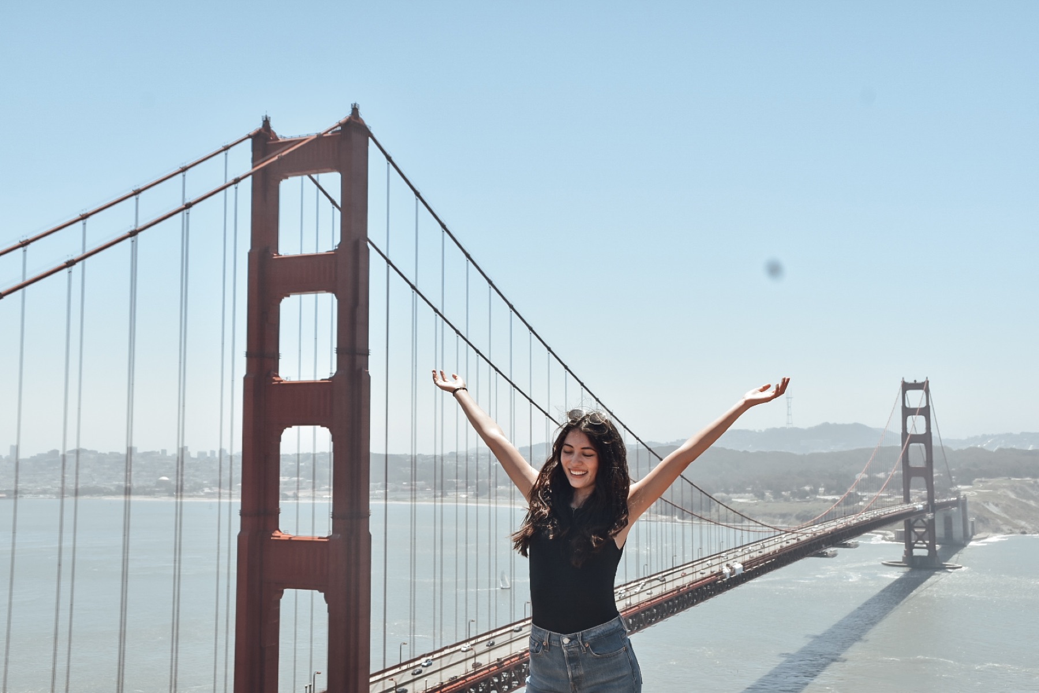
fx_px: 1169
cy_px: 346
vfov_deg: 33.0
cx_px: 520
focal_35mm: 40
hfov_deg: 47.9
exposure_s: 1/320
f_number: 10
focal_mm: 27
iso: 160
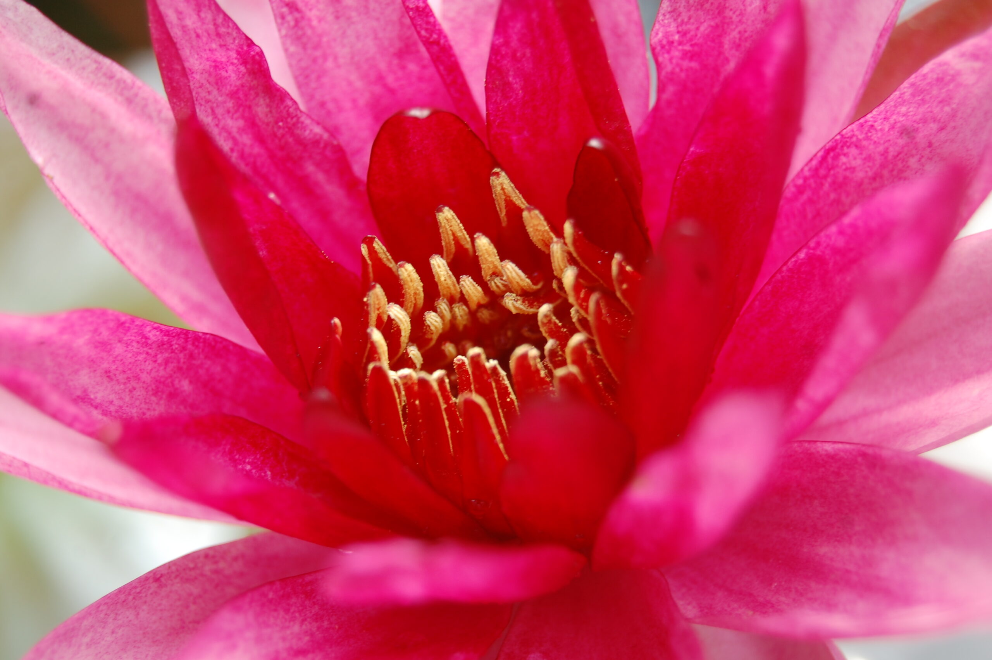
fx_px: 2271
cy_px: 330
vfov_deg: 16.5
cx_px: 496
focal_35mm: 82
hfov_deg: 24.6
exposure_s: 1/125
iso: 200
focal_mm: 55
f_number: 5.6
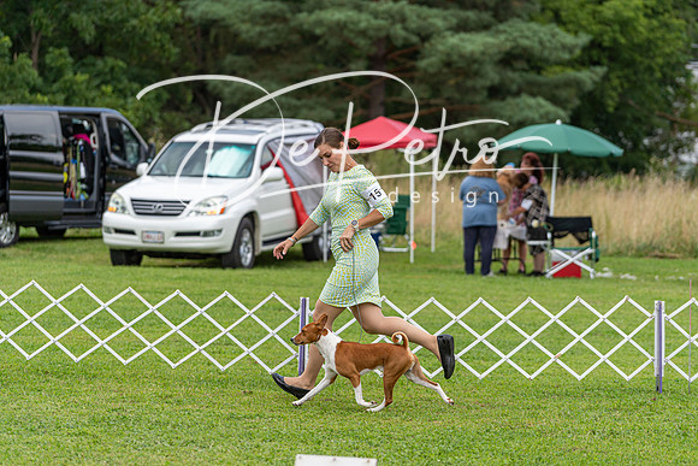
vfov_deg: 8.5
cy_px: 233
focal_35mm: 162
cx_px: 349
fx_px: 3142
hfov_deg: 12.7
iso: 200
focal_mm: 162
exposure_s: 1/1000
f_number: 4
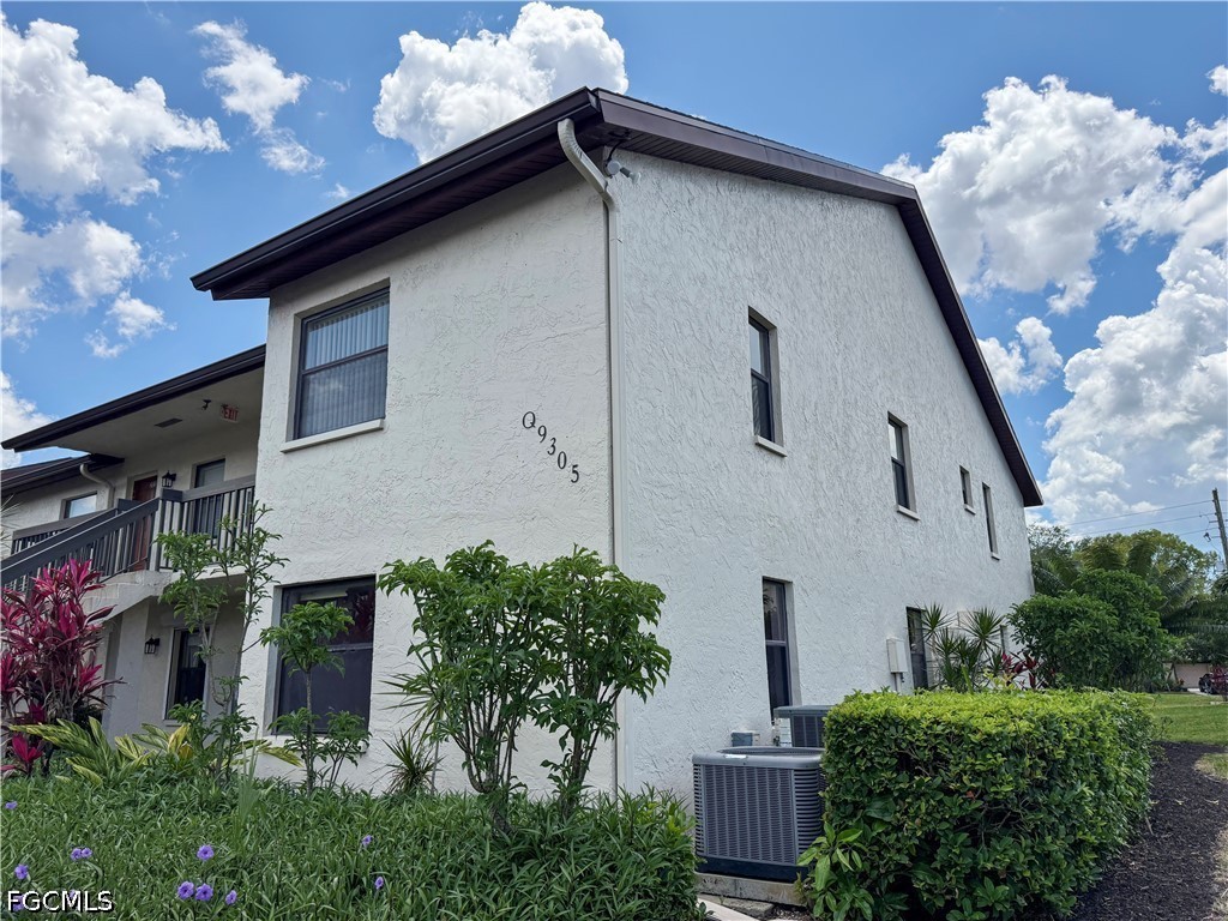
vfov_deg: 56.8
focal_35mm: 24
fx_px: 851
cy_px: 460
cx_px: 614
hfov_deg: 71.6
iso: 100
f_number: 1.78
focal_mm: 6.76
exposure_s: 1/4975
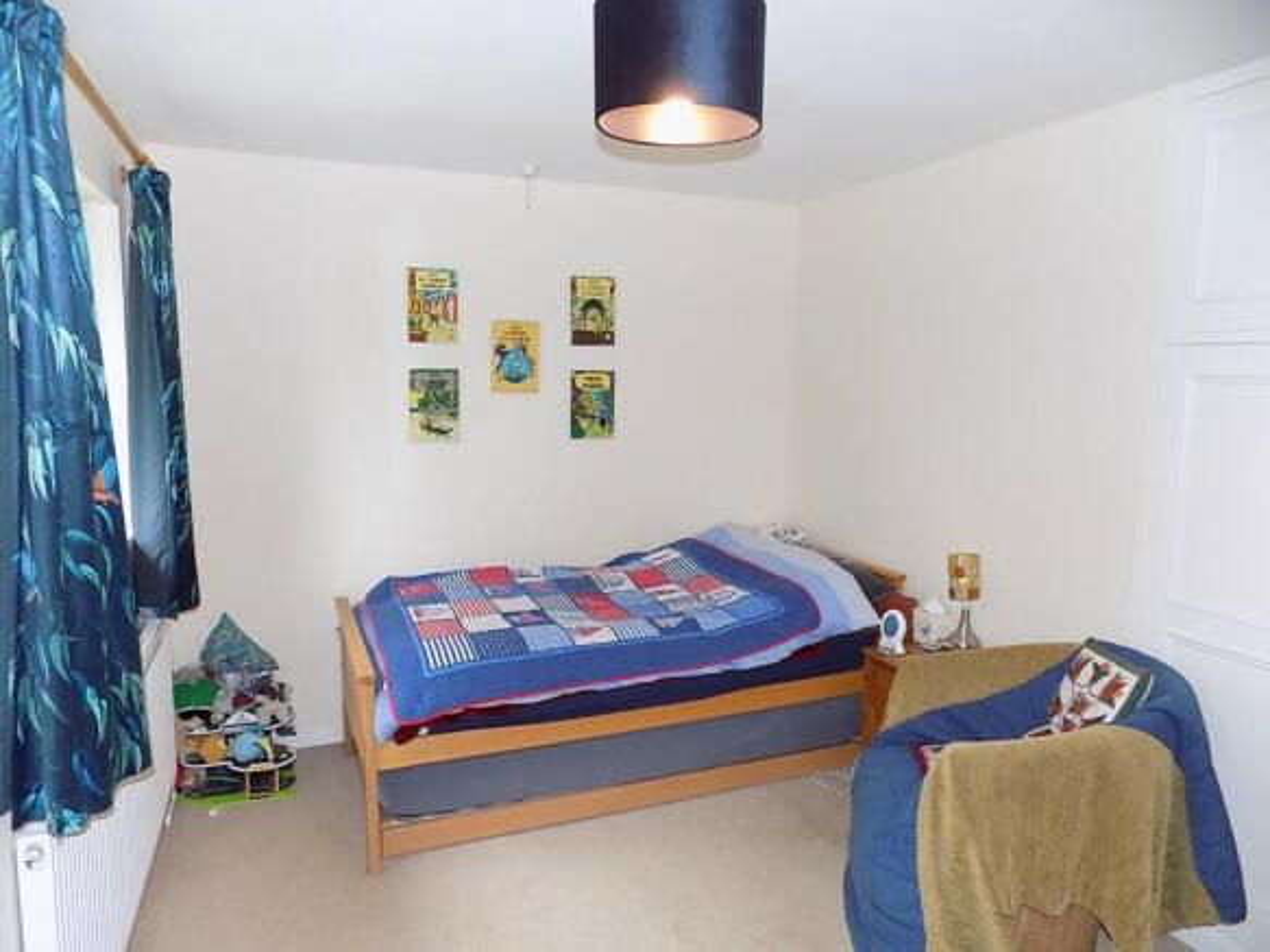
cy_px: 476
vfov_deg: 58.9
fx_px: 844
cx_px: 635
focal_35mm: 23
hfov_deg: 73.9
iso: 220
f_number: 3.1
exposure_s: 1/30
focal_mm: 4
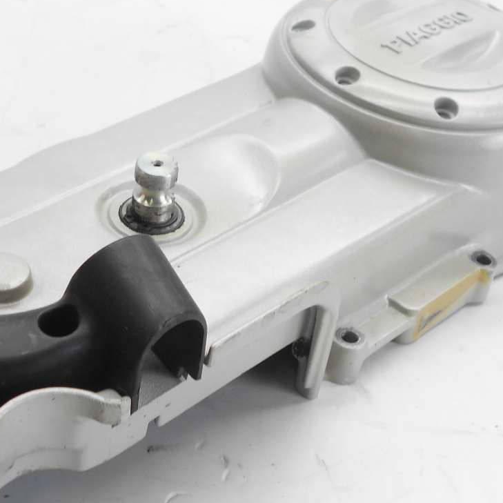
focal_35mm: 66
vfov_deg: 26.1
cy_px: 261
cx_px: 160
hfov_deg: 25.9
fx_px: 1085
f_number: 3.6
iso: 80
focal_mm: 5.8
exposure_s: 1/40
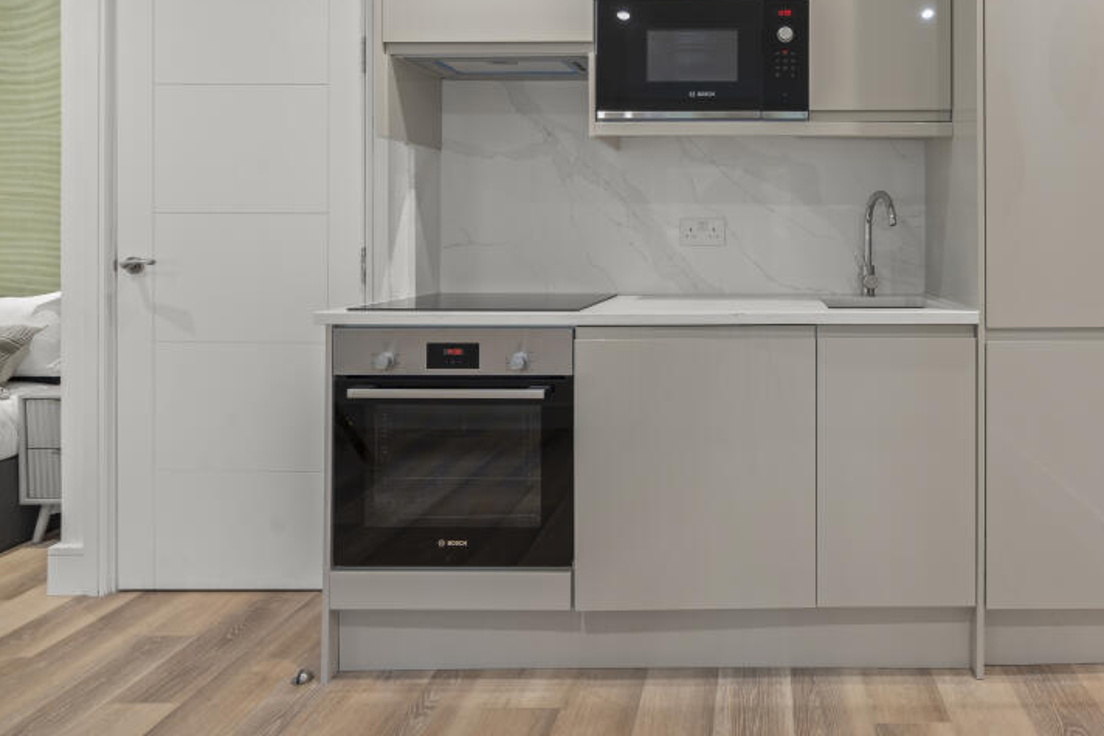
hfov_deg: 73.0
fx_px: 705
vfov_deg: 53.4
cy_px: 212
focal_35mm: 23
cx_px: 766
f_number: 8
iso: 400
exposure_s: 1/2.5
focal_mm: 16
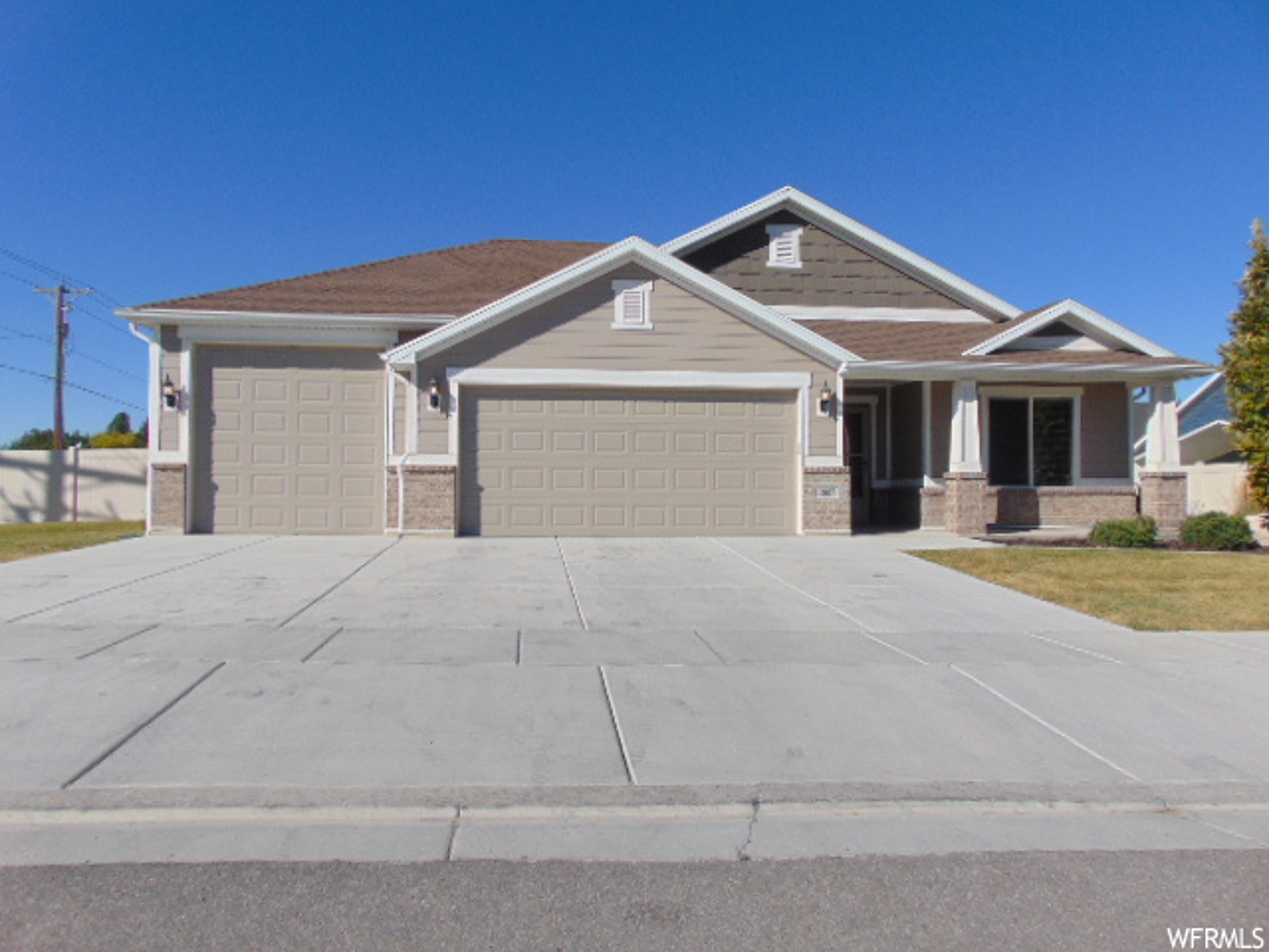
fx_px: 916
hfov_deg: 69.4
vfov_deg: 54.9
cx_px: 634
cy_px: 476
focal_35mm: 25
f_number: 7.7
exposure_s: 1/400
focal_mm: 4.5
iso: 80
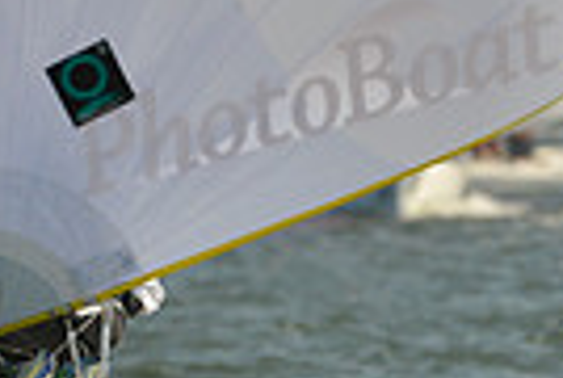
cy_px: 363
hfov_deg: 1.3
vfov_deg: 0.8
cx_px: -139
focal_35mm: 1639
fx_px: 25689
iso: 280
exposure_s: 1/1600
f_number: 8
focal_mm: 380
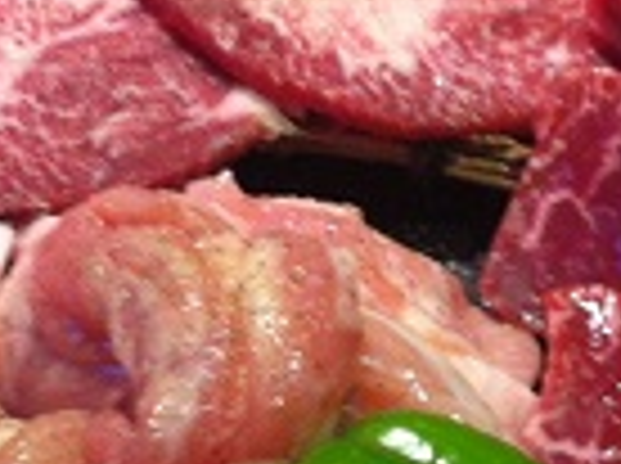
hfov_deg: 13.0
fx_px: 2722
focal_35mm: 152
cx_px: 256
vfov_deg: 9.7
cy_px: 293
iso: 125
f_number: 2.8
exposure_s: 1/15
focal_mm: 3.85
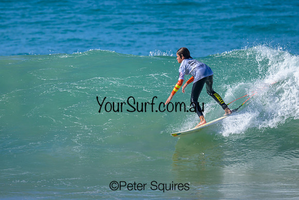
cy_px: 63
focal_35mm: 1098
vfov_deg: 1.3
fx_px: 9125
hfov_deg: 1.9
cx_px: 153
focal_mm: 800
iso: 360
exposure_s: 1/2000
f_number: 6.3
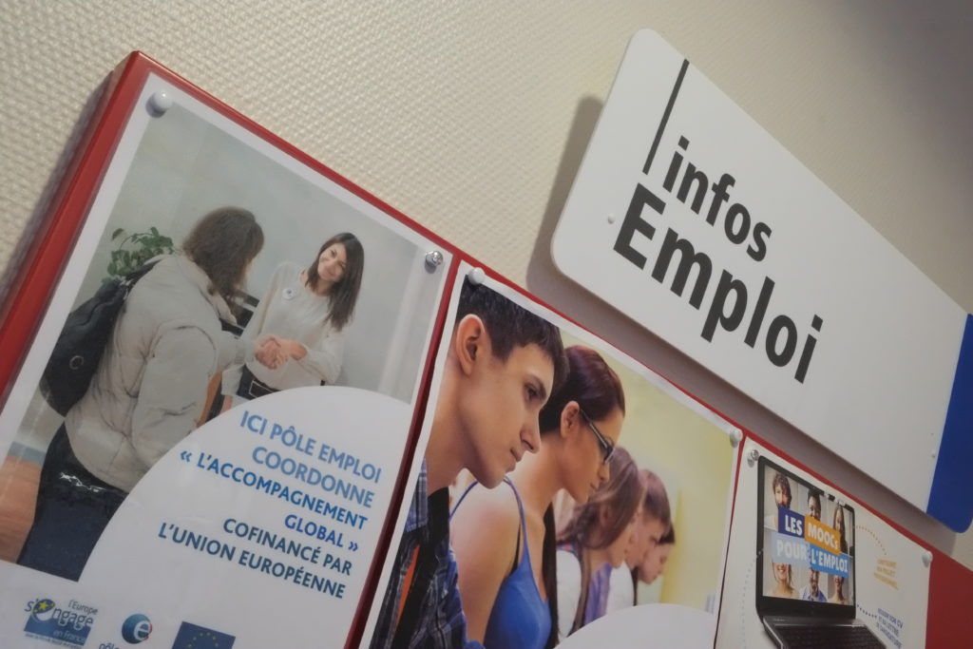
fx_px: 973
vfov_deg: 36.9
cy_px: 324
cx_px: 486
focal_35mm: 36
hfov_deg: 53.1
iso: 6400
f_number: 18
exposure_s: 1/25
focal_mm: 24.3
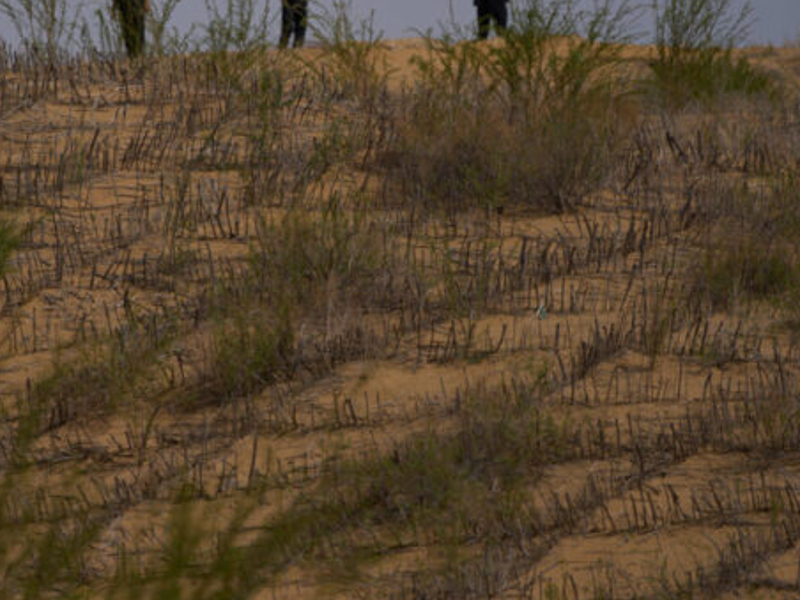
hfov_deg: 6.1
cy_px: 320
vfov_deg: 4.5
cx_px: 388
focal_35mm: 327
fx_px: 7557
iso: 100
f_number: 2.8
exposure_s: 1/6400
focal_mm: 200
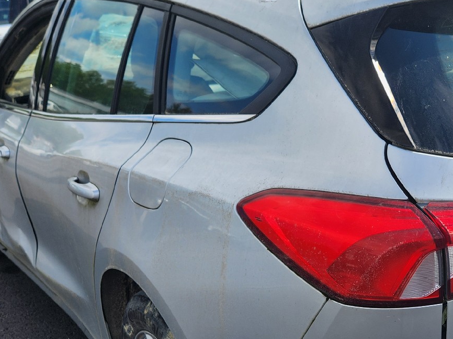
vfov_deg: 28.3
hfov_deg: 36.1
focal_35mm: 51
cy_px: 240
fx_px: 667
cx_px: 372
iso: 20
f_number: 1.8
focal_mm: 5.4
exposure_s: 1/1111
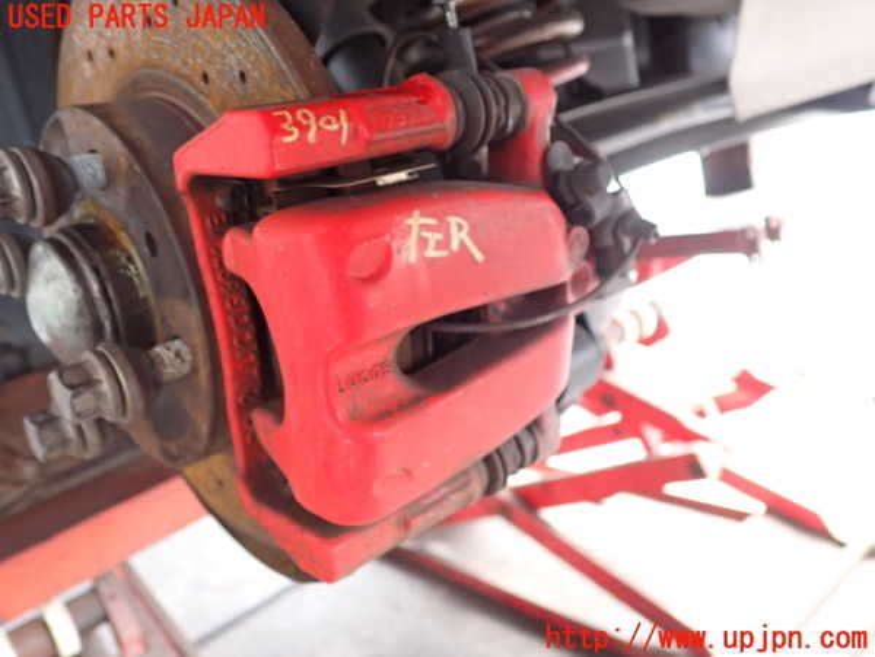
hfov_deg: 60.0
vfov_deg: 46.8
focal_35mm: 30
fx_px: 758
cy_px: 328
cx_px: 438
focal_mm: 5.4
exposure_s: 1/30
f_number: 2.3
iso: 250
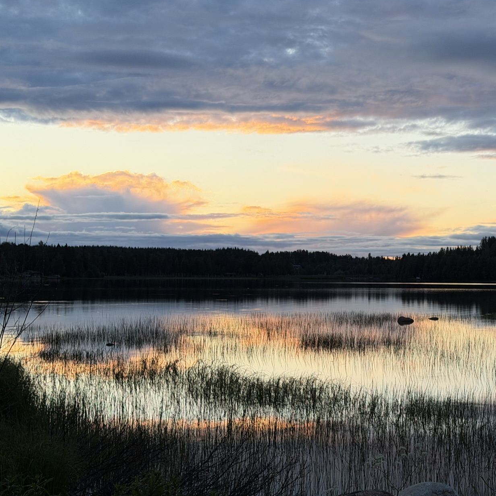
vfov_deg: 25.0
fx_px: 1119
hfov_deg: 24.7
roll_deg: -0.3
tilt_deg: +1.3
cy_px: 255
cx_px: 371
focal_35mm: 69
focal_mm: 6.76
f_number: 1.78
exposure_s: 1/652
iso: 64
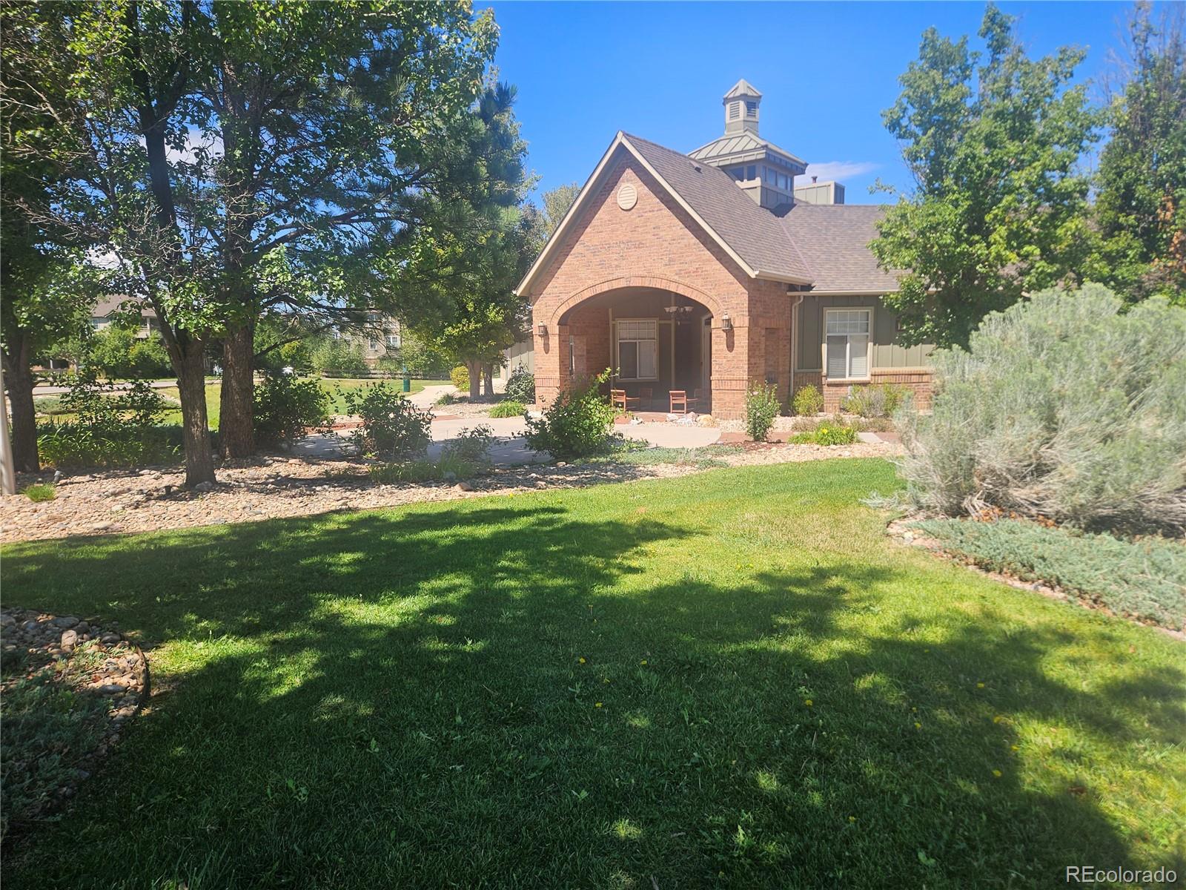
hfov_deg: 73.9
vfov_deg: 58.9
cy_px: 445
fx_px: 788
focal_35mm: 23
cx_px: 593
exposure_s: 1/1036
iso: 25
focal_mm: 5.4
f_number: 1.8
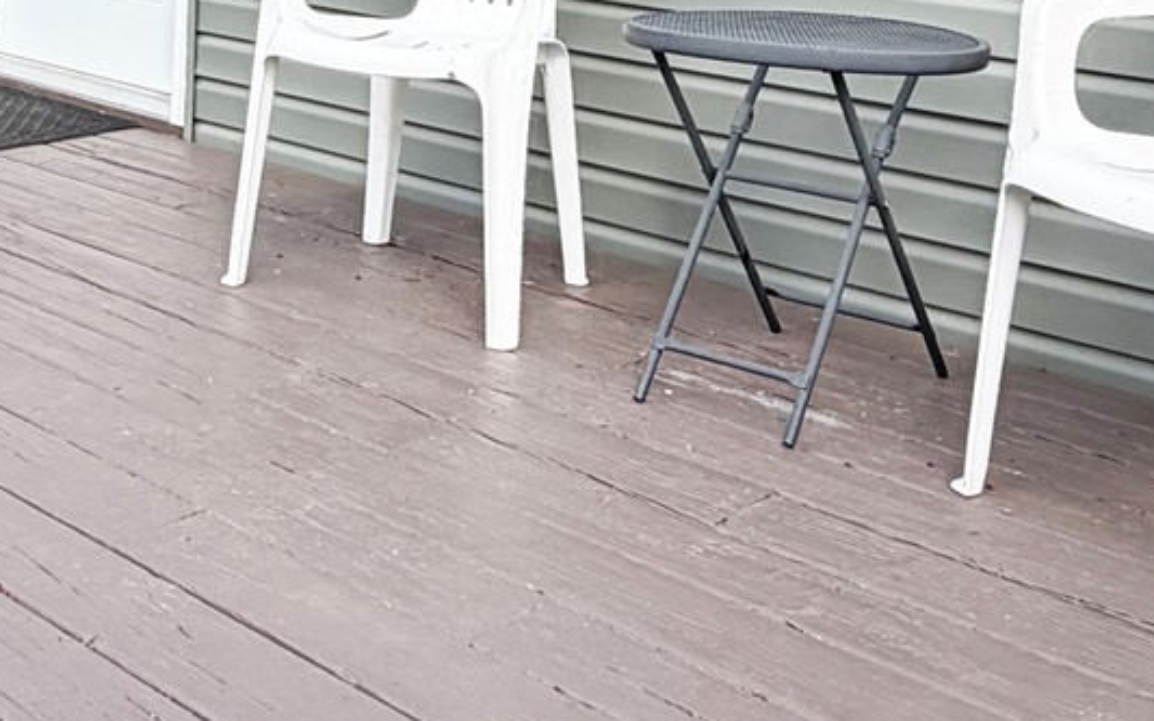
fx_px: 1792
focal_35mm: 57
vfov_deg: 20.7
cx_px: 353
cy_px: -219
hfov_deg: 35.2
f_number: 2.2
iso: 50
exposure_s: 1/502
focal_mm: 2.22
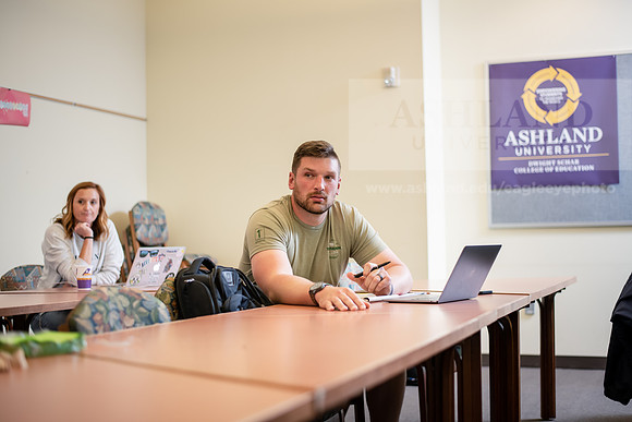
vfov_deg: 27.0
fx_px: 878
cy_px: 211
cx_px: 316
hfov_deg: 39.6
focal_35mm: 50
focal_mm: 50
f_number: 2
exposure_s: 1/200
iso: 400
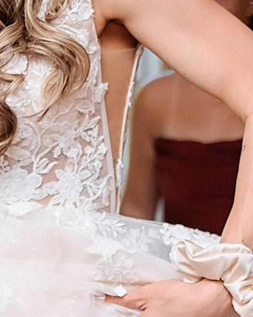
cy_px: 377
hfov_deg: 7.1
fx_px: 2022
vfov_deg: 8.8
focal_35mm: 216
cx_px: -21
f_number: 2.8
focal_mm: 32
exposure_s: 1/500
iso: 500
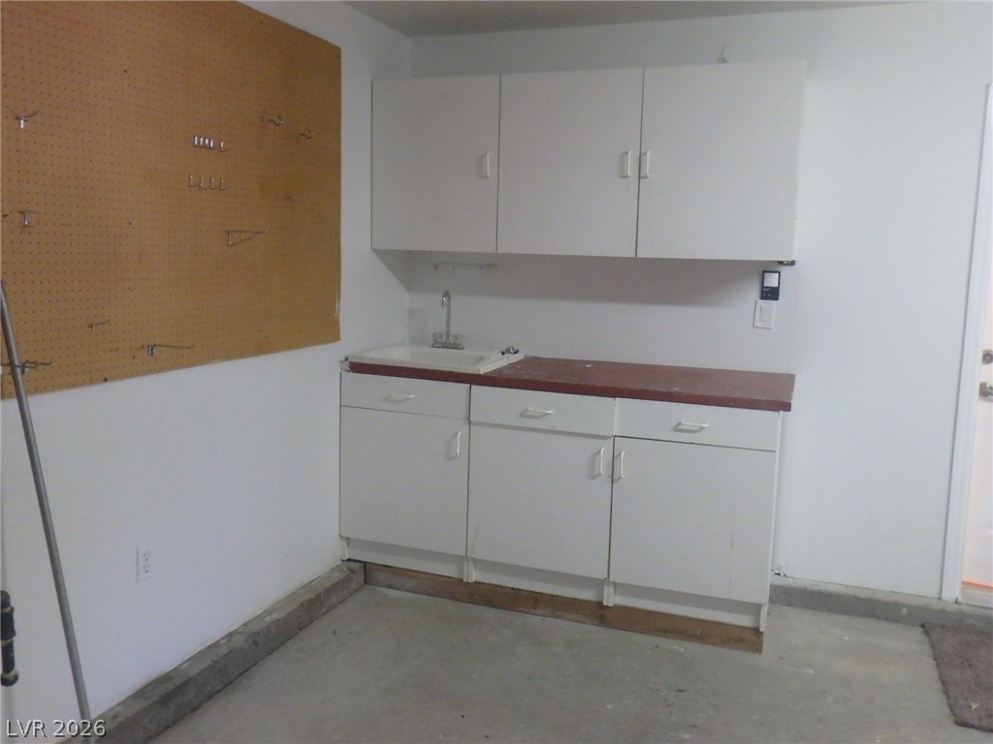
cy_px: 372
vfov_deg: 48.2
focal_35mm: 29
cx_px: 496
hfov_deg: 61.7
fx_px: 832
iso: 800
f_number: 4.6
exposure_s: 1/20
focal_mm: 5.2
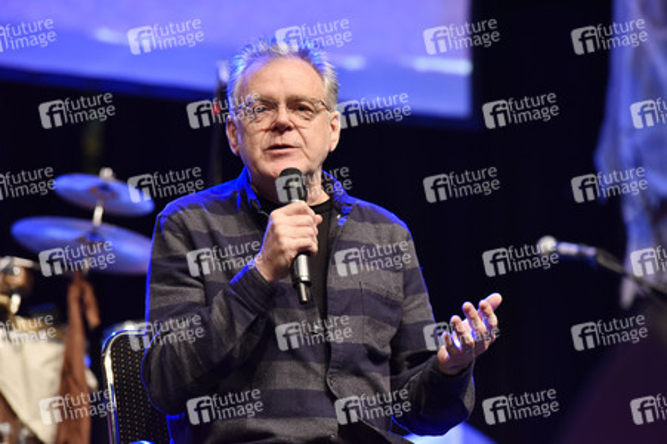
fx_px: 3703
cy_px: 222
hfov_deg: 10.3
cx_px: 334
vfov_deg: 6.9
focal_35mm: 200
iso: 2500
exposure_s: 1/160
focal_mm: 200
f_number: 4.5
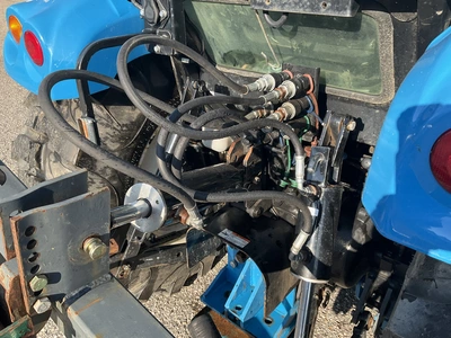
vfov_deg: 48.2
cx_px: 226
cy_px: 169
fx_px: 378
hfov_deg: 61.7
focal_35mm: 29
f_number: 1.8
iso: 25
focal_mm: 3
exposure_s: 1/358
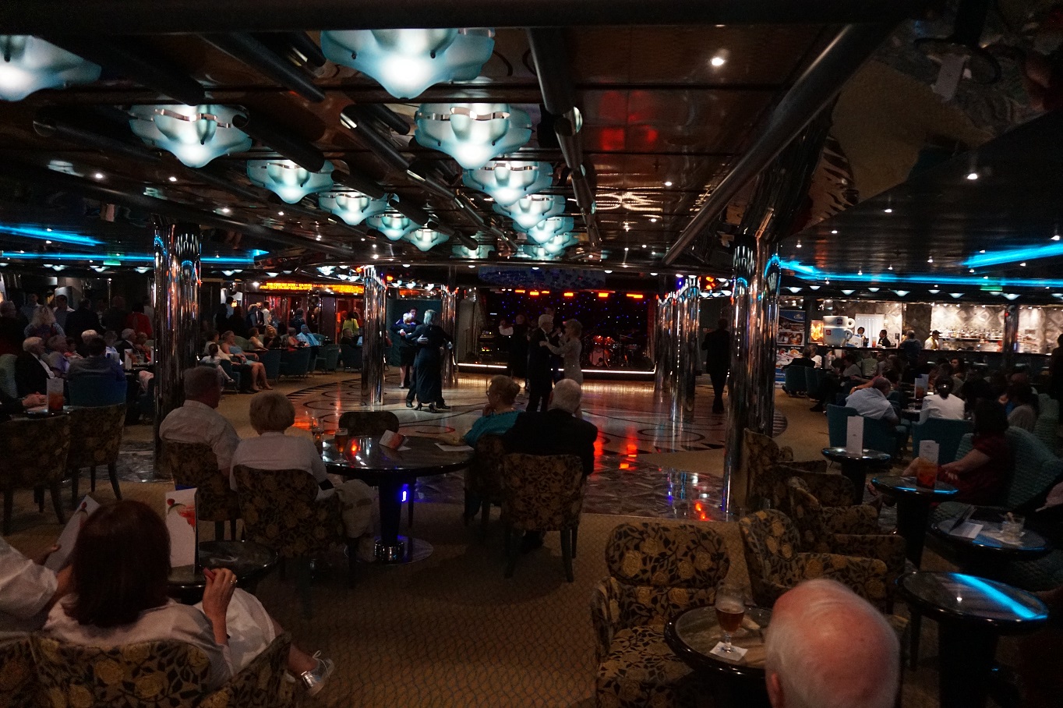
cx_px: 532
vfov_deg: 53.1
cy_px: 354
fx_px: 708
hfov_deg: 73.8
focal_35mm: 24
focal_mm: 16
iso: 3200
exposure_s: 1/60
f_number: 3.5
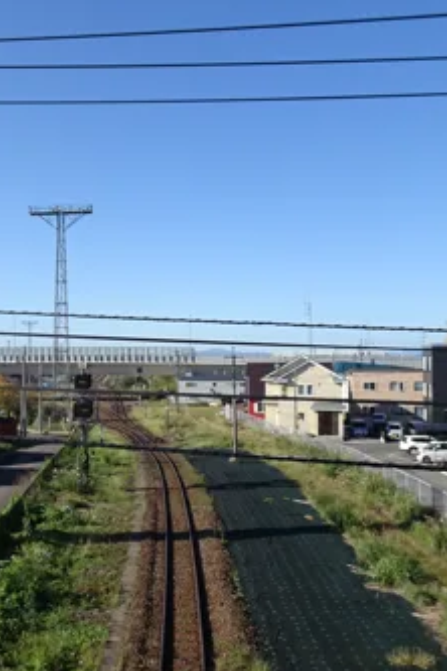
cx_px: 93
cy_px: 359
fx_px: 670
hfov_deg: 35.7
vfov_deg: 53.1
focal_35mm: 36
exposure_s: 1/640
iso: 80
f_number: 3.5
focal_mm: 4.1
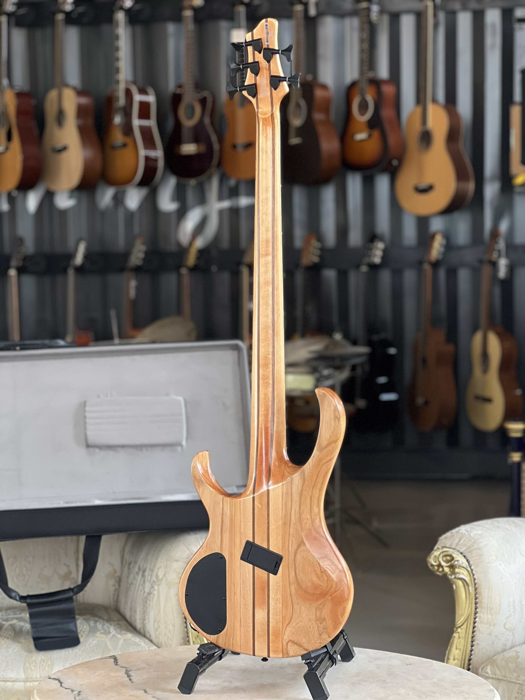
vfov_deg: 25.3
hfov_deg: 19.1
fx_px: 1557
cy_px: 350
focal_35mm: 77
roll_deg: +1.3
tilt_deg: -4.4
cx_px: 262
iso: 200
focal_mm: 9
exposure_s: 1/121
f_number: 2.8
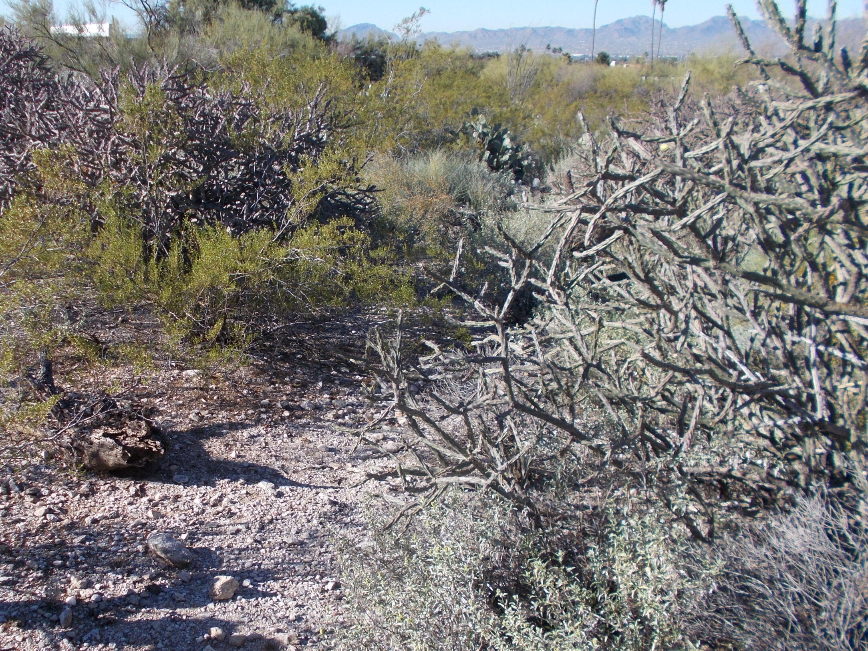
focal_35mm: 36
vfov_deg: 39.6
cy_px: 348
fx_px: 903
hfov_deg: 50.5
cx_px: 296
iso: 80
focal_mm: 4.6
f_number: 8
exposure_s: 1/100
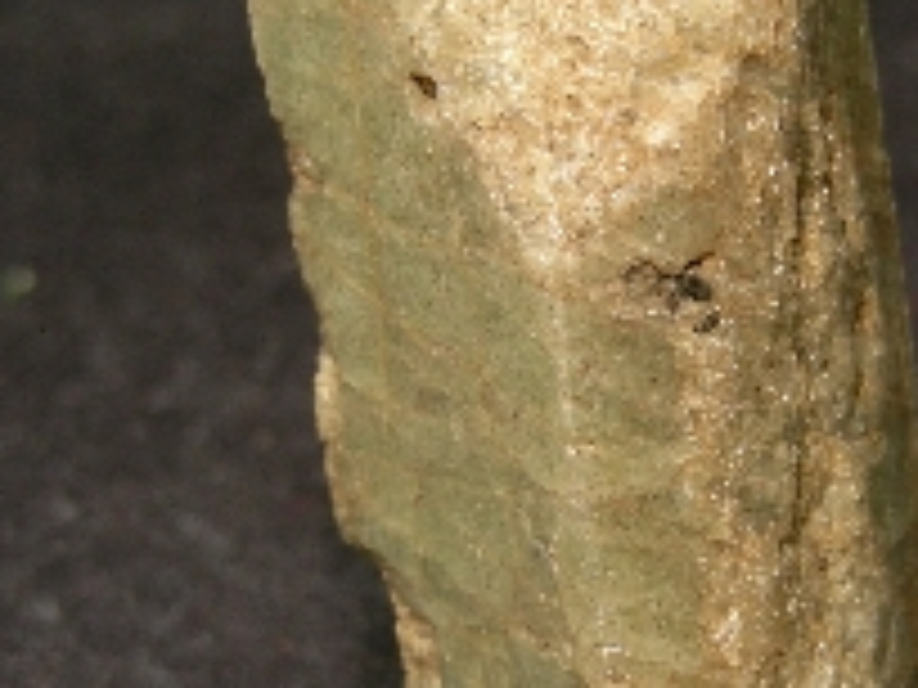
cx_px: 608
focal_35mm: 159
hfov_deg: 12.4
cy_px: 337
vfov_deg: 9.3
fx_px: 4217
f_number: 3.5
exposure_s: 1/25
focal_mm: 13.2
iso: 50
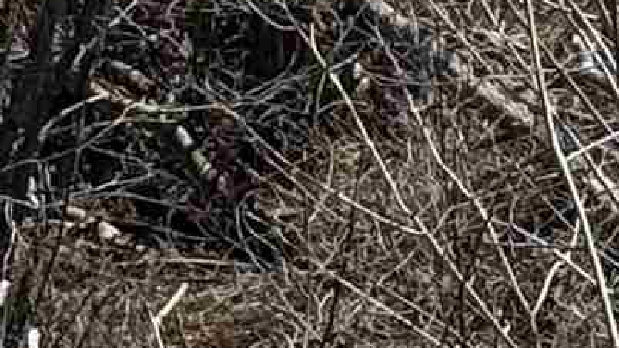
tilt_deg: -0.1
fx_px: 6564
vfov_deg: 2.9
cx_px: 825
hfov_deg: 5.4
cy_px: -1206
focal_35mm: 400
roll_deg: +1.1
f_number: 1.78
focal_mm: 6.76
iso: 64
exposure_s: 1/7874
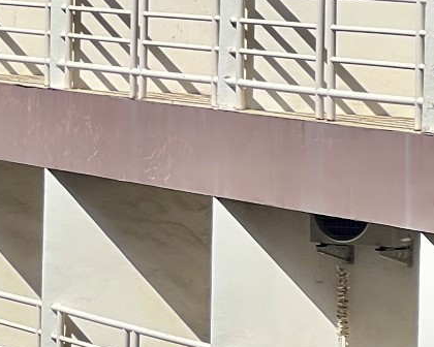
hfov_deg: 5.1
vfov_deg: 4.2
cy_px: -18
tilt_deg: -0.8
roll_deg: -1.4
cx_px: -623
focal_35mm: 367
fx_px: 4714
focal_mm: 9
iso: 32
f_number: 2.8
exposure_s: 1/889
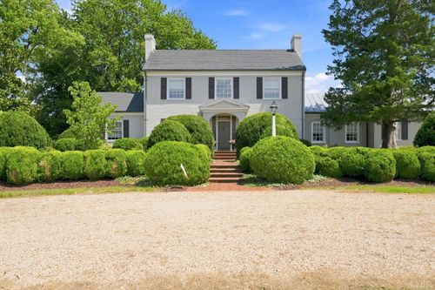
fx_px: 338
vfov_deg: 46.4
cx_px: 218
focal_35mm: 28
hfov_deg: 65.5
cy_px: 145
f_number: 7.1
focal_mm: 28
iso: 100
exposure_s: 1/250
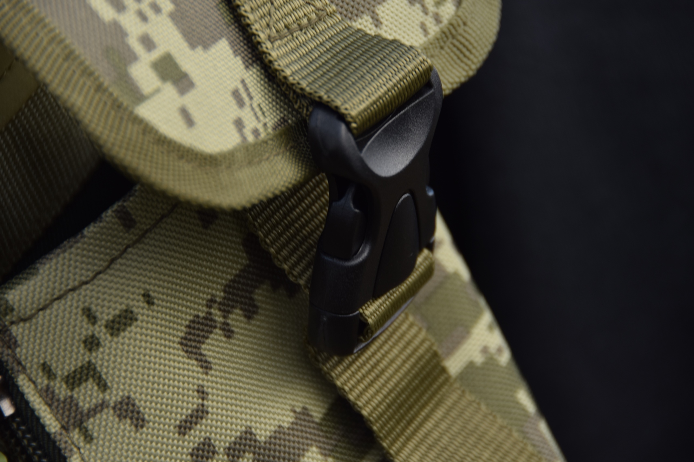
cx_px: 344
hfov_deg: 6.5
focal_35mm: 316
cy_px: 223
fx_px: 6091
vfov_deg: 4.3
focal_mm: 200
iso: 100
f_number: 5.6
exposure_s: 1/100
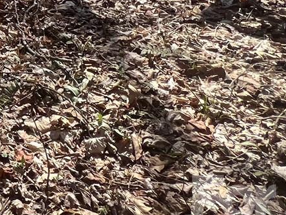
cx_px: -262
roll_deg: -2.5
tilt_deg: -6.8
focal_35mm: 60
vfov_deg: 18.1
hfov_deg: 20.0
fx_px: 496
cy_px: -194
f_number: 1.8
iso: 32
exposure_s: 1/497
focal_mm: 1.57
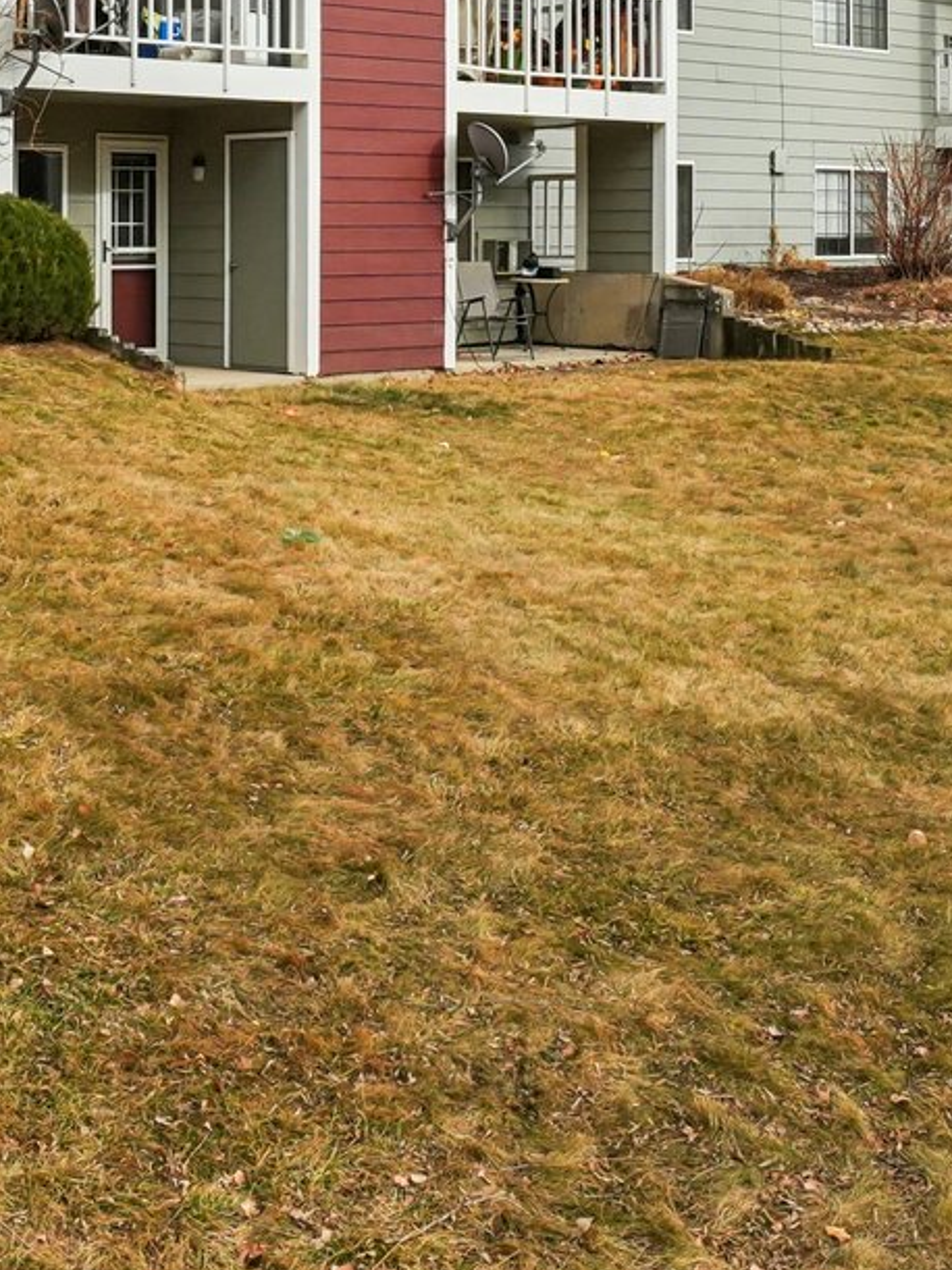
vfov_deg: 31.3
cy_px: 61
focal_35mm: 58
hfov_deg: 24.9
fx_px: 2128
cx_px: 231
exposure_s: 1/800
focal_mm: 12
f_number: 8
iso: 400
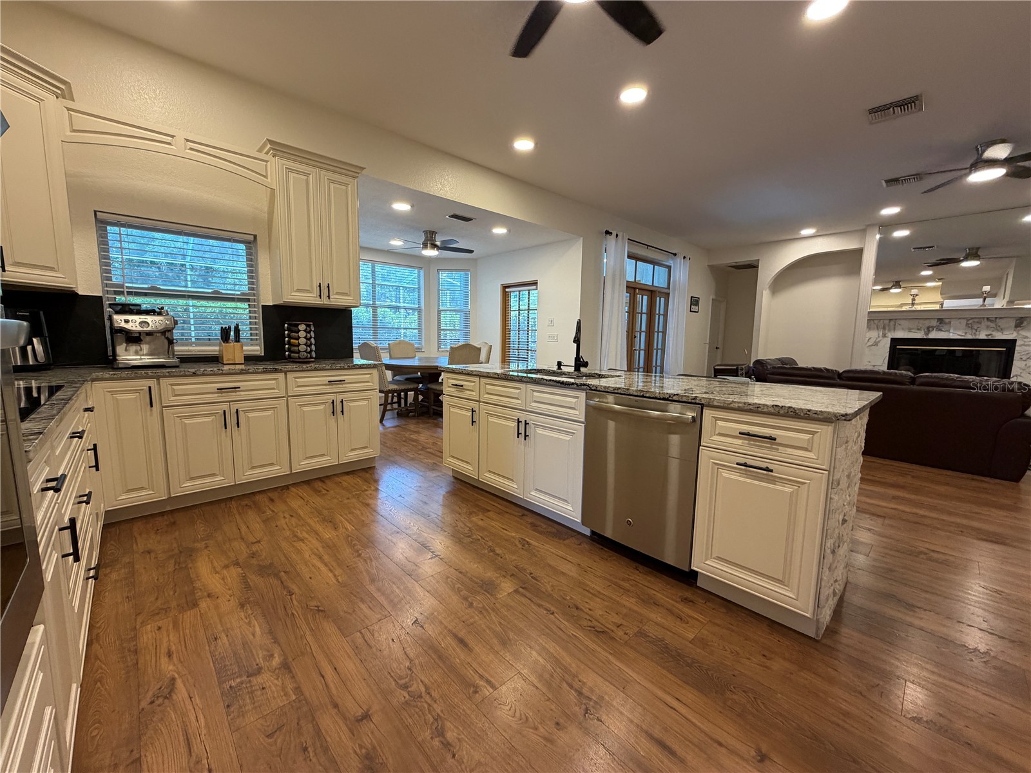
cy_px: 386
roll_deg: +0.3
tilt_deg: -6.0
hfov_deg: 102.1
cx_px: 516
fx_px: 417
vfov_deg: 85.7
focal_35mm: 14
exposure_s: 1/120
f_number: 2.2
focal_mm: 2.22
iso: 320
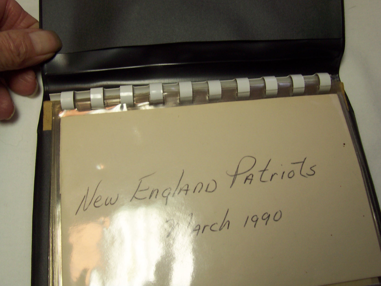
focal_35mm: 37
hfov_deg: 50.1
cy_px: 143
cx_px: 190
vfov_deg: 38.7
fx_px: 407
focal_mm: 5.6
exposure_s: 1/90
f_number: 2.8
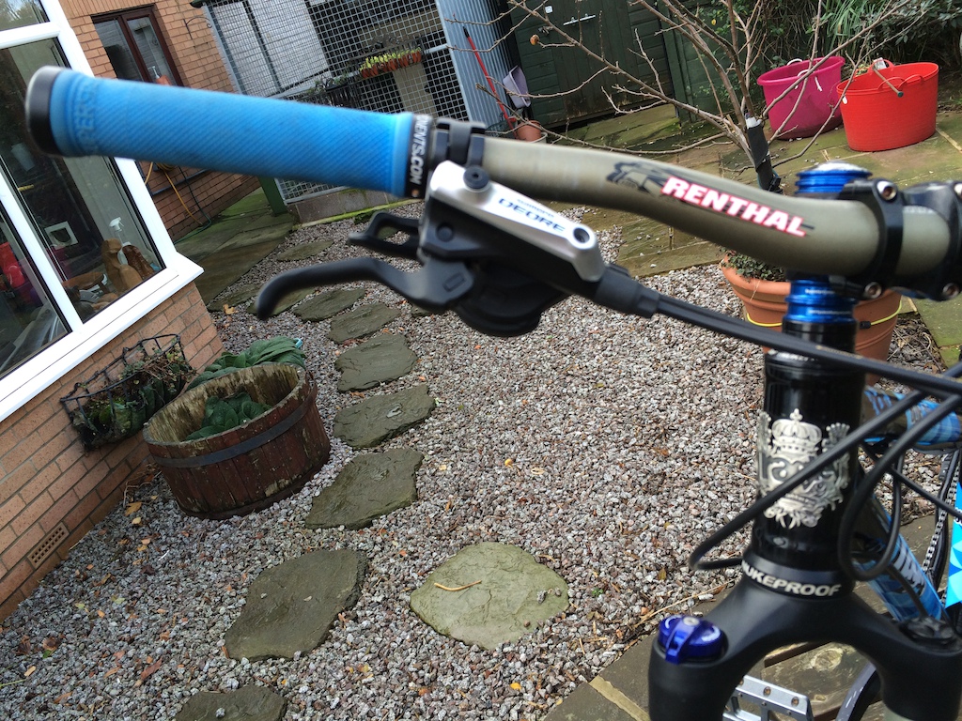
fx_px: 806
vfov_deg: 48.2
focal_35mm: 29
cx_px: 481
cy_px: 360
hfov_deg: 61.7
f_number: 2.2
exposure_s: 1/120
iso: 40
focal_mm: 4.15
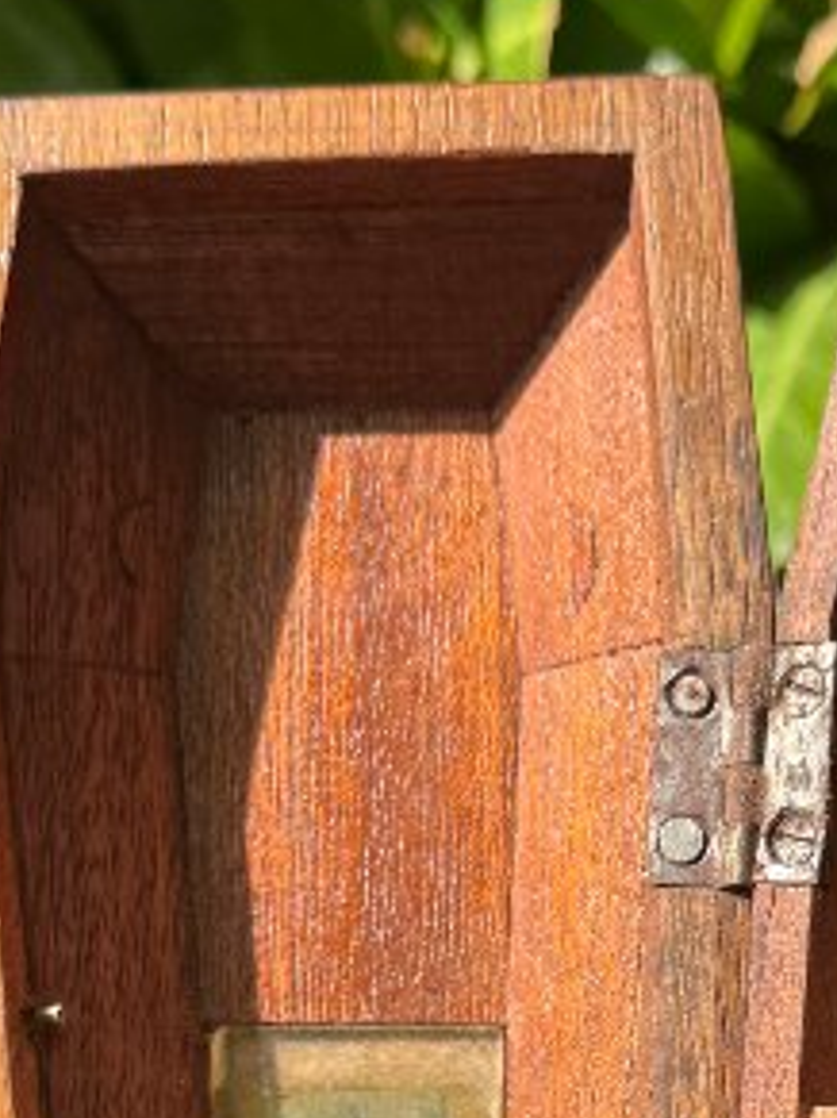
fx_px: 3194
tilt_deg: -28.7
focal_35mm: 99
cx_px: 683
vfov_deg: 19.4
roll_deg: +2.2
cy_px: 1080
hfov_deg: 14.8
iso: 80
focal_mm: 6.76
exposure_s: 1/1818
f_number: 1.78
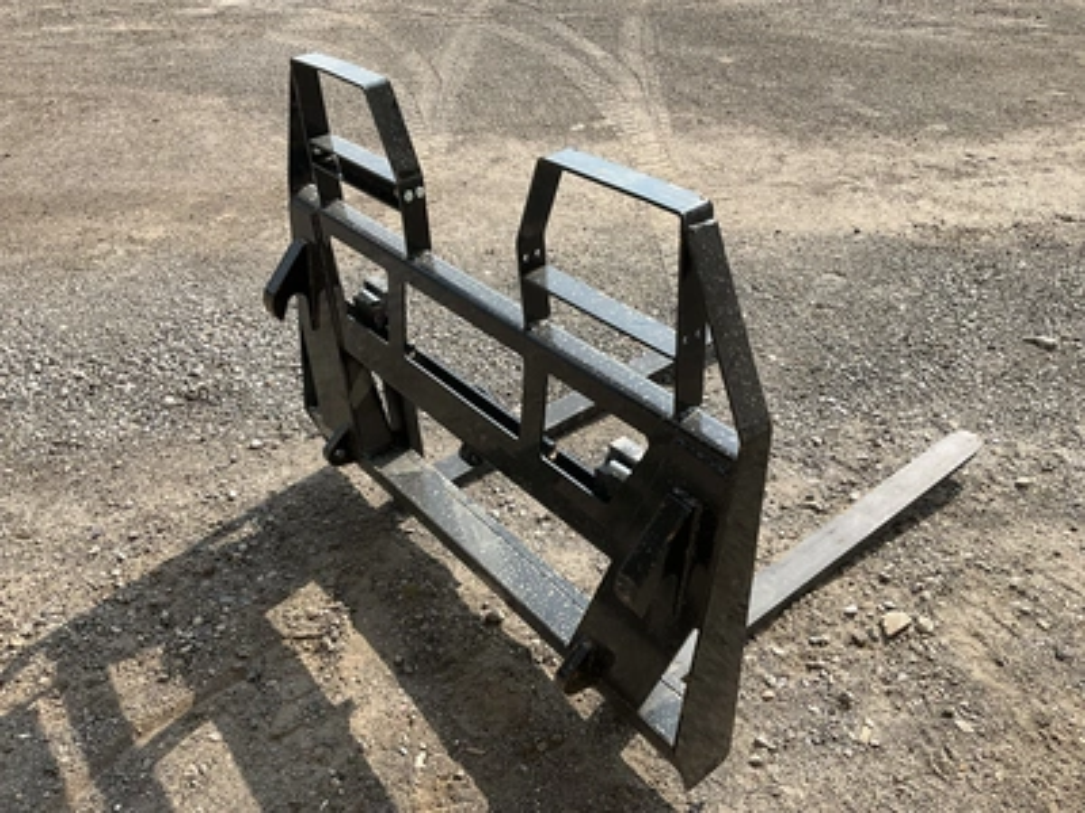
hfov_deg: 61.7
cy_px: 406
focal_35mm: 29
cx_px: 542
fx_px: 909
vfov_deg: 48.2
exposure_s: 1/929
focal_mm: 3
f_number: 1.8
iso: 25
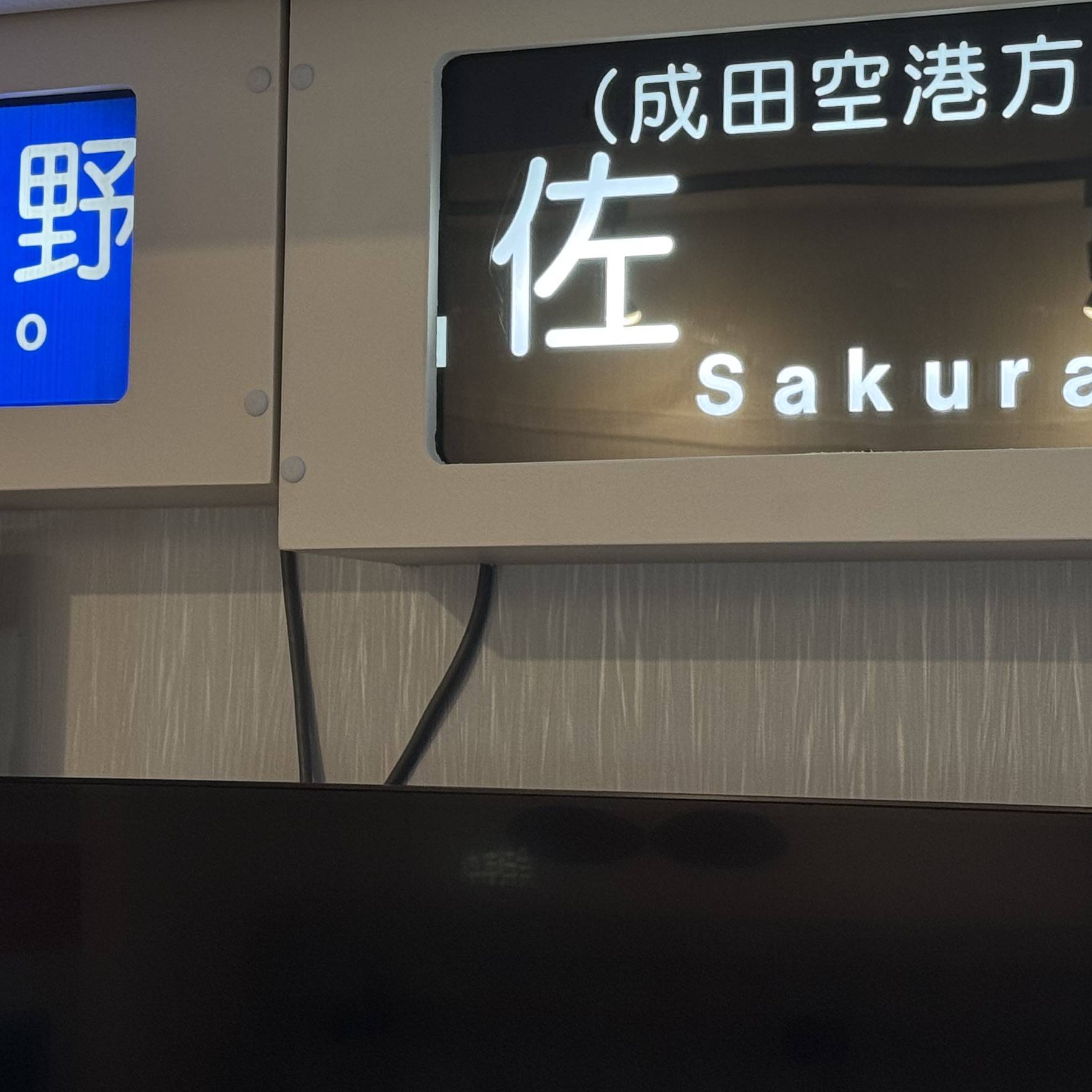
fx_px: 3391
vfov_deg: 18.1
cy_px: 224
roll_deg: -1.1
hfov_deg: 18.3
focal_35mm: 95
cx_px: 459
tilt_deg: +9.1
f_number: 1.78
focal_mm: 6.76
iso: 80
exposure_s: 1/50
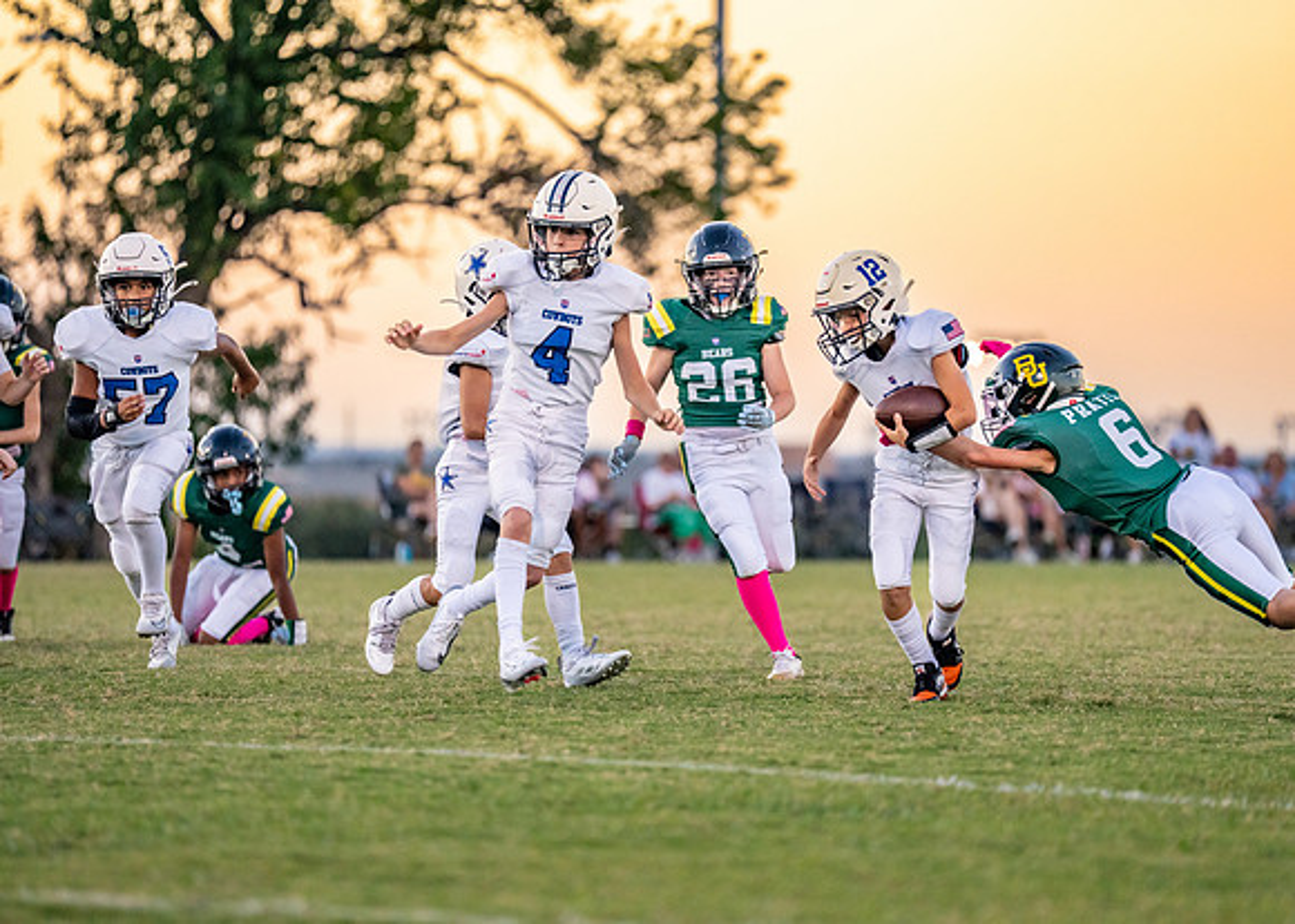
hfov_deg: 9.3
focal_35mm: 218
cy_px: 463
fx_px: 7998
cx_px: 689
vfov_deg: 6.6
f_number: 2.8
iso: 2500
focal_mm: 200
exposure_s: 1/1600
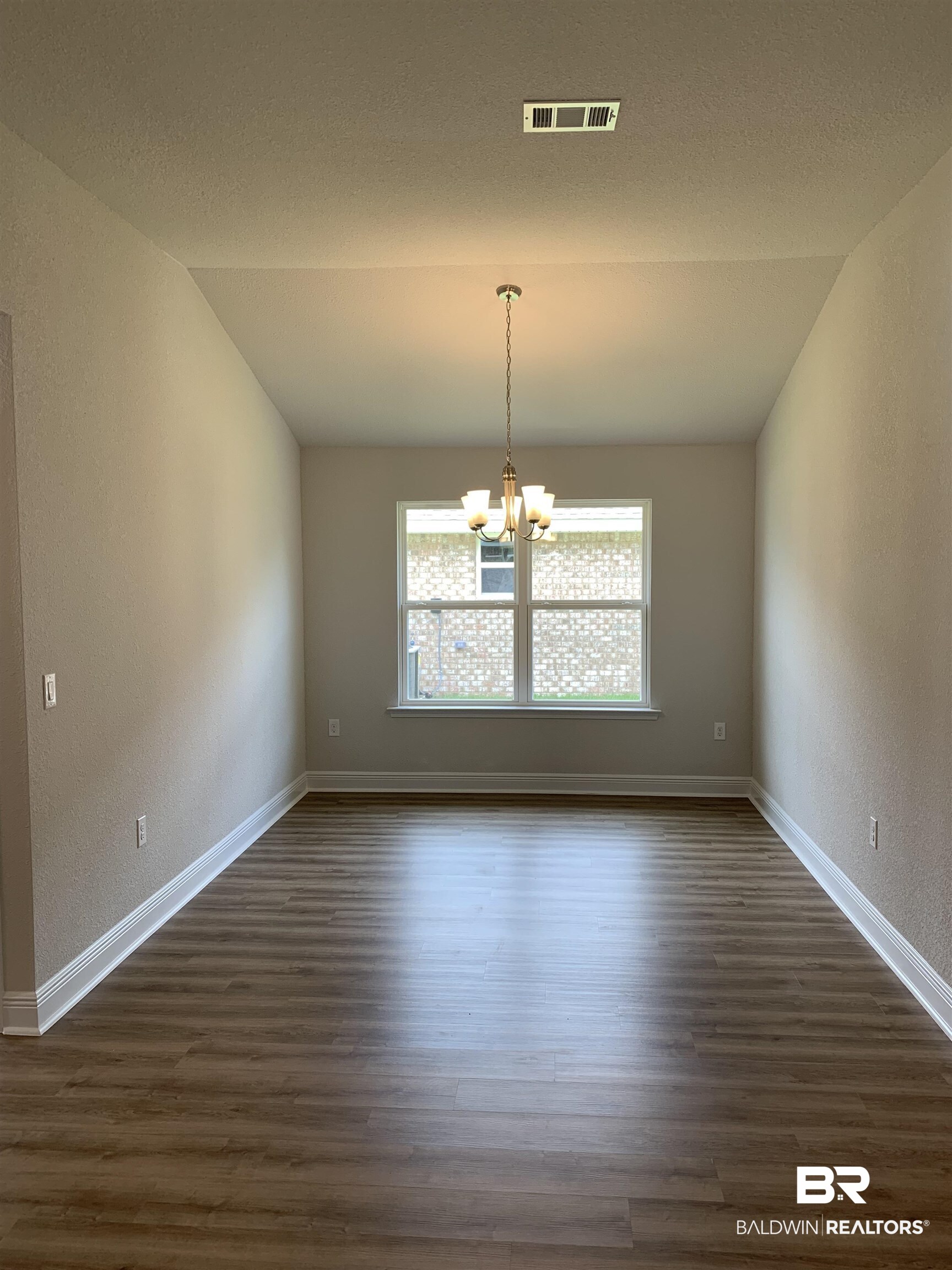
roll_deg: +0.1
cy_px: 635
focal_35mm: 26
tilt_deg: -3.4
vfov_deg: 67.3
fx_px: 953
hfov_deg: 53.1
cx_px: 476
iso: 50
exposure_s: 1/120
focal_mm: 4.25
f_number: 1.8
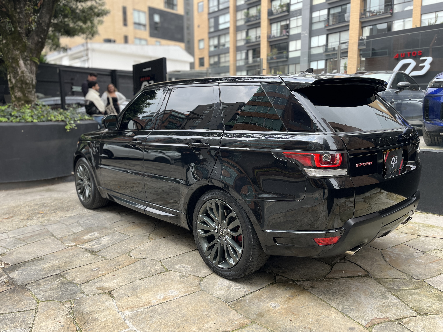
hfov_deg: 67.3
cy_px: 166
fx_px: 333
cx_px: 222
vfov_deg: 53.1
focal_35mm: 26
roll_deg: +0.6
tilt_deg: -8.6
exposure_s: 1/477
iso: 50
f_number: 1.6
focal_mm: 5.1
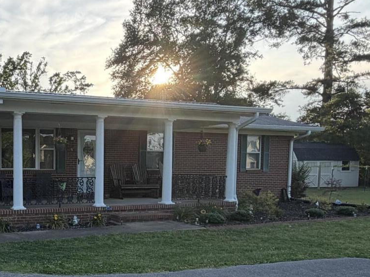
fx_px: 396
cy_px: 198
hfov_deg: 43.7
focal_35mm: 37
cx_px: 9
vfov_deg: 38.0
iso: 50
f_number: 2.2
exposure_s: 1/502
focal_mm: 2.22
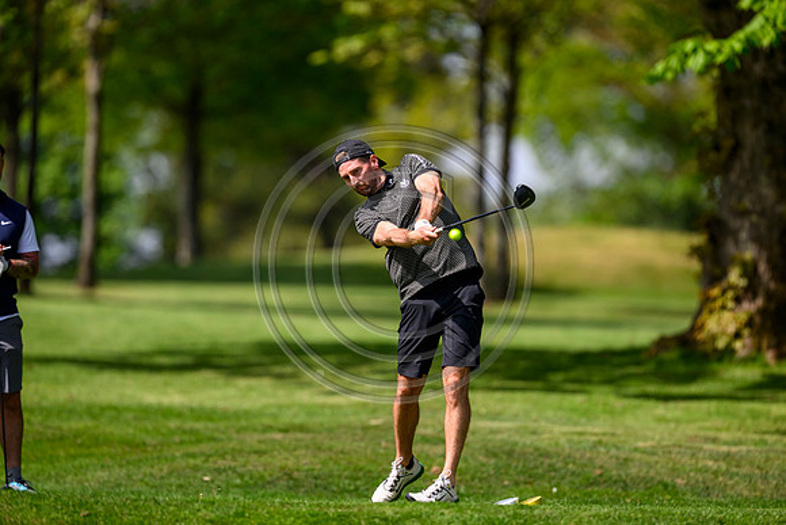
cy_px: 262
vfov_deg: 3.4
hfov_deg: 5.2
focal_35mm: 400
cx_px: 393
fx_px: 8735
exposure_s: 1/5000
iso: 500
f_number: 3.5
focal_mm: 400
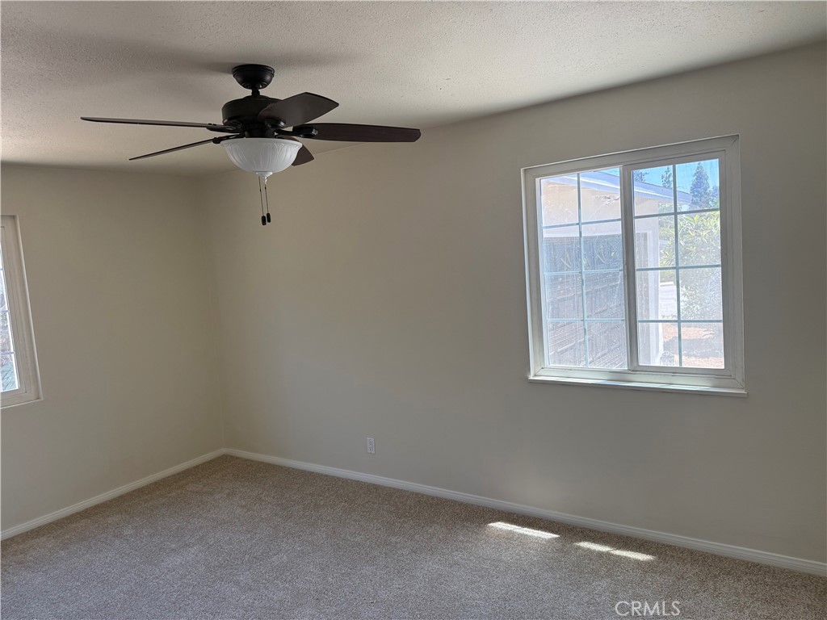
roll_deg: +3.8
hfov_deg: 71.6
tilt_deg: -5.1
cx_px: 414
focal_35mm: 24
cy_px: 310
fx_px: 573
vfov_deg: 56.8
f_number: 1.78
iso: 125
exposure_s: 1/228
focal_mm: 6.76
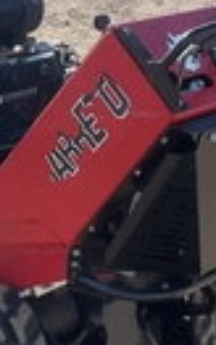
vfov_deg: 22.0
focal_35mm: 94
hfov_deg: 13.8
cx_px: 21
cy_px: 229
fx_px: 884
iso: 25
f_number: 1.8
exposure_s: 1/551
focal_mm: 3
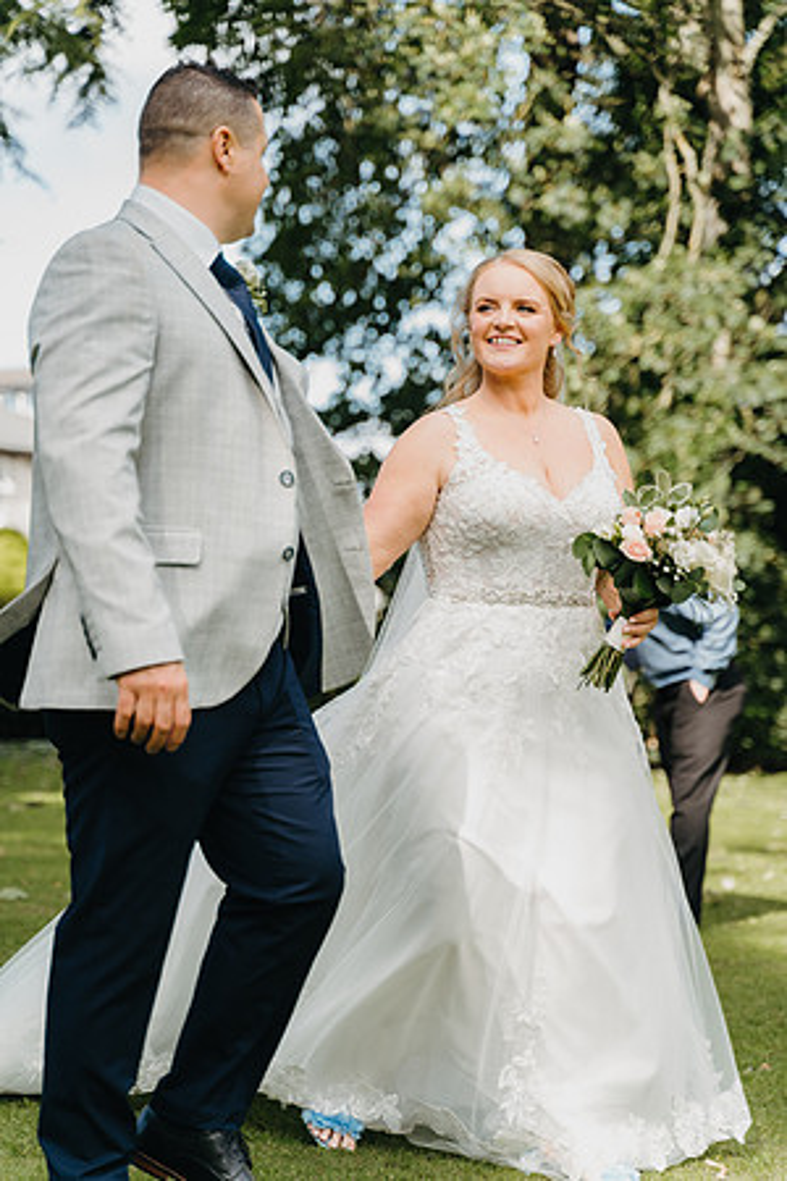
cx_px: 394
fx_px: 2459
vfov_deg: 27.0
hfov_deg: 18.2
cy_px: 590
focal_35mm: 75
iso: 320
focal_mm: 75
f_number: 2.8
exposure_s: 1/640
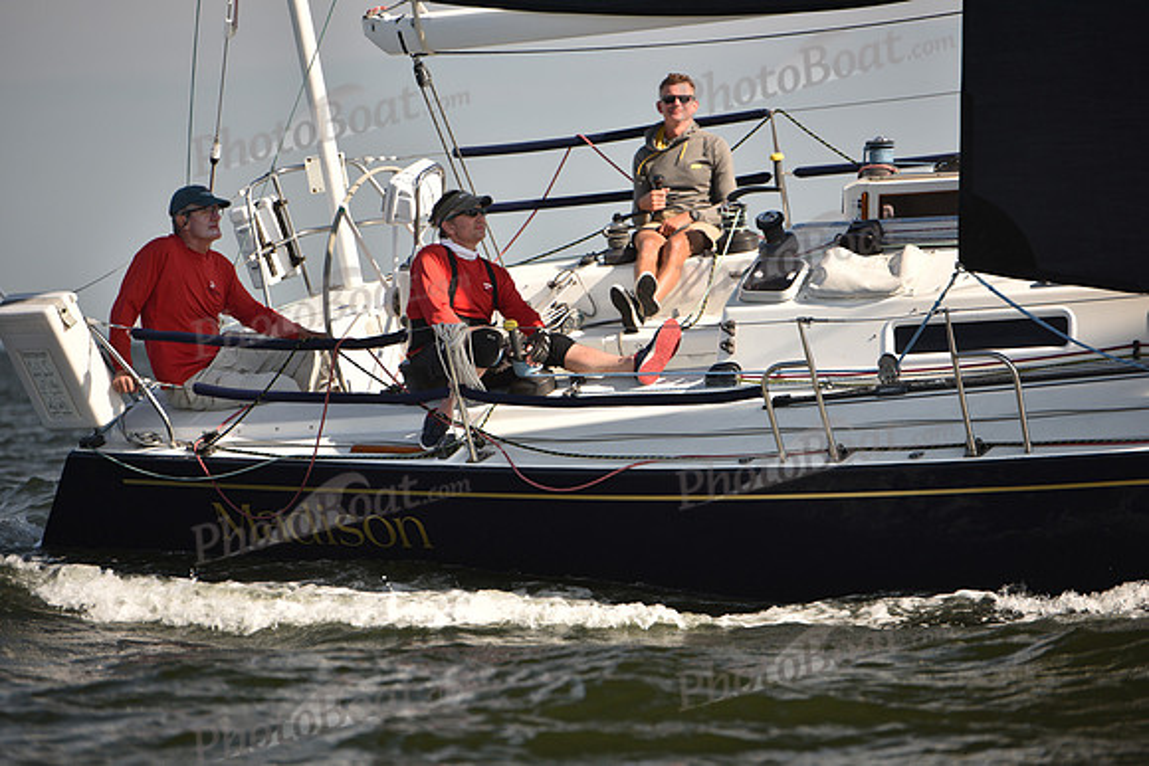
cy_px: 383
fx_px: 6225
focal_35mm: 195
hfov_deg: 10.5
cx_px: 574
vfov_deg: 7.0
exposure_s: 1/1000
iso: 250
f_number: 3.5
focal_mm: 195
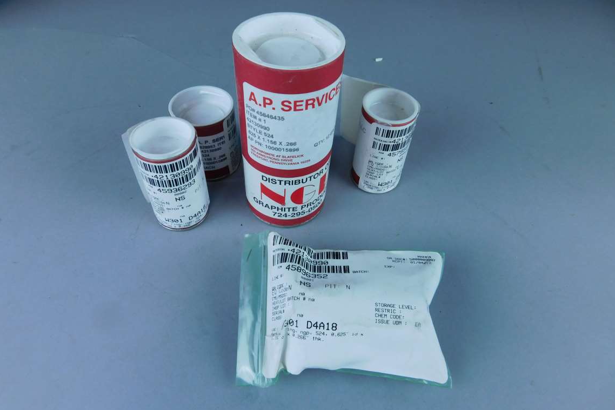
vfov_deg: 53.1
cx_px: 307
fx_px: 410
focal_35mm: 24
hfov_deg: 73.7
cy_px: 194
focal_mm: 4
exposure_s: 1/100
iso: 125
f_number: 3
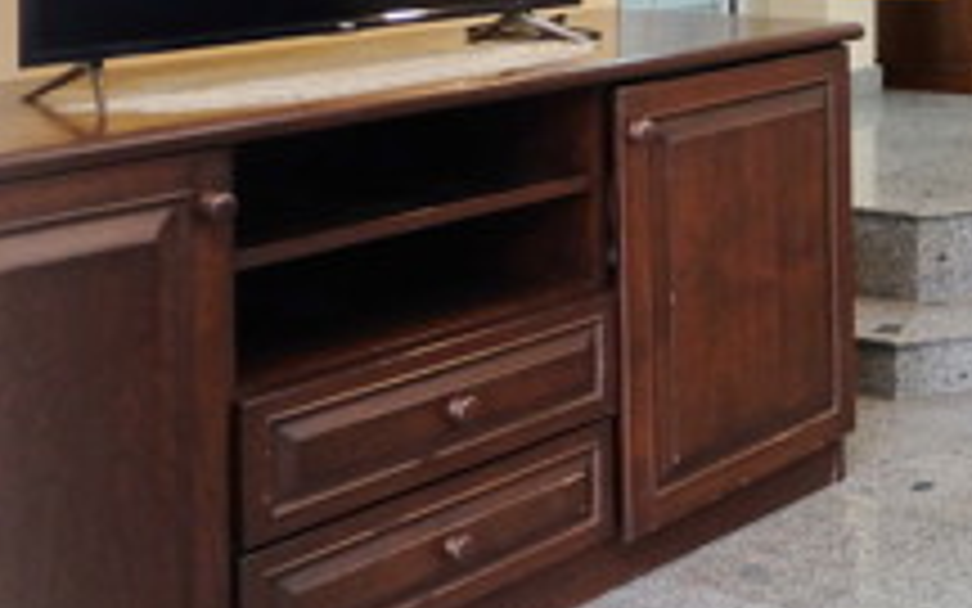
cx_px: 1274
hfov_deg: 25.8
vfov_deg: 18.2
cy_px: -122
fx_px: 1801
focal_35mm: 68
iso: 1000
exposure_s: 1/60
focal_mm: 16
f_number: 3.5
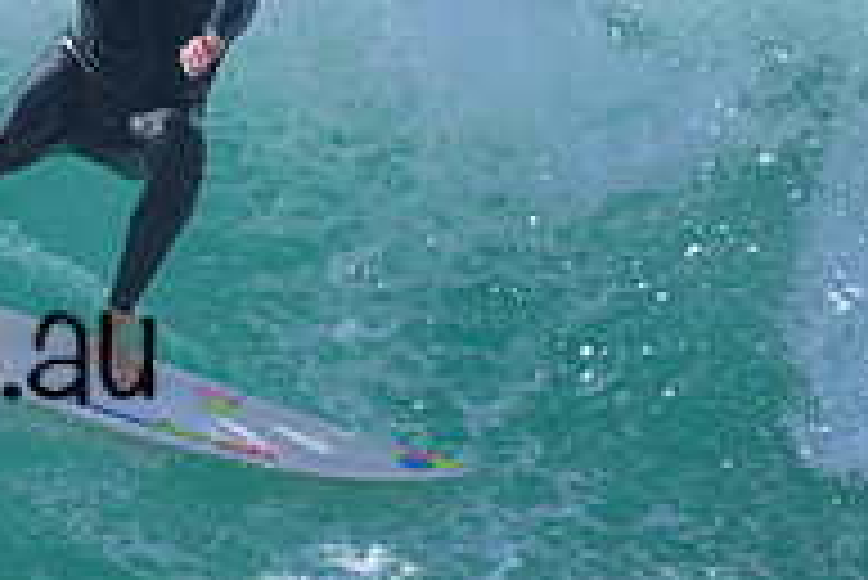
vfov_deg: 0.6
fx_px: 57957
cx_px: -319
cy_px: 294
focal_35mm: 2402
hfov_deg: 0.9
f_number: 6.3
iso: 360
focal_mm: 800
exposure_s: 1/2000
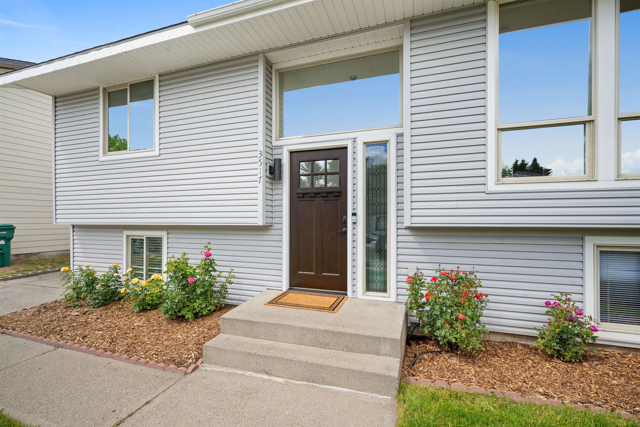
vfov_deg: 73.7
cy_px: 214
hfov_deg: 96.7
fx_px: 284
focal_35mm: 16
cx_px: 320
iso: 100
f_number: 8
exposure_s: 1/50
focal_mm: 16
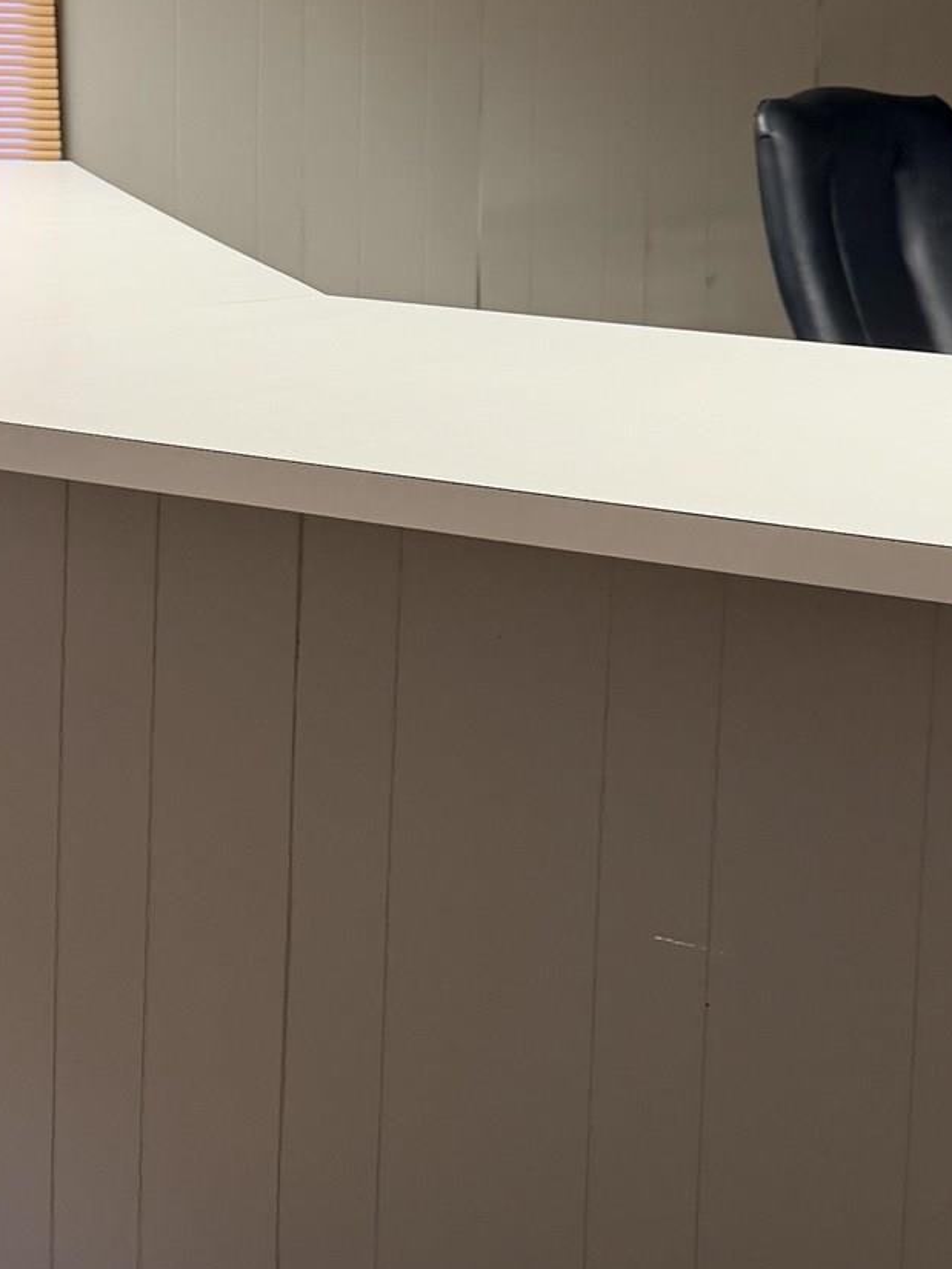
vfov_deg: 28.5
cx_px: 526
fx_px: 2456
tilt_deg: -7.6
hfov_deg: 21.9
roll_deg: -2.1
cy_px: 301
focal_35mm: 67
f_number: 1.78
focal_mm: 6.76
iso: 200
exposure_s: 1/60
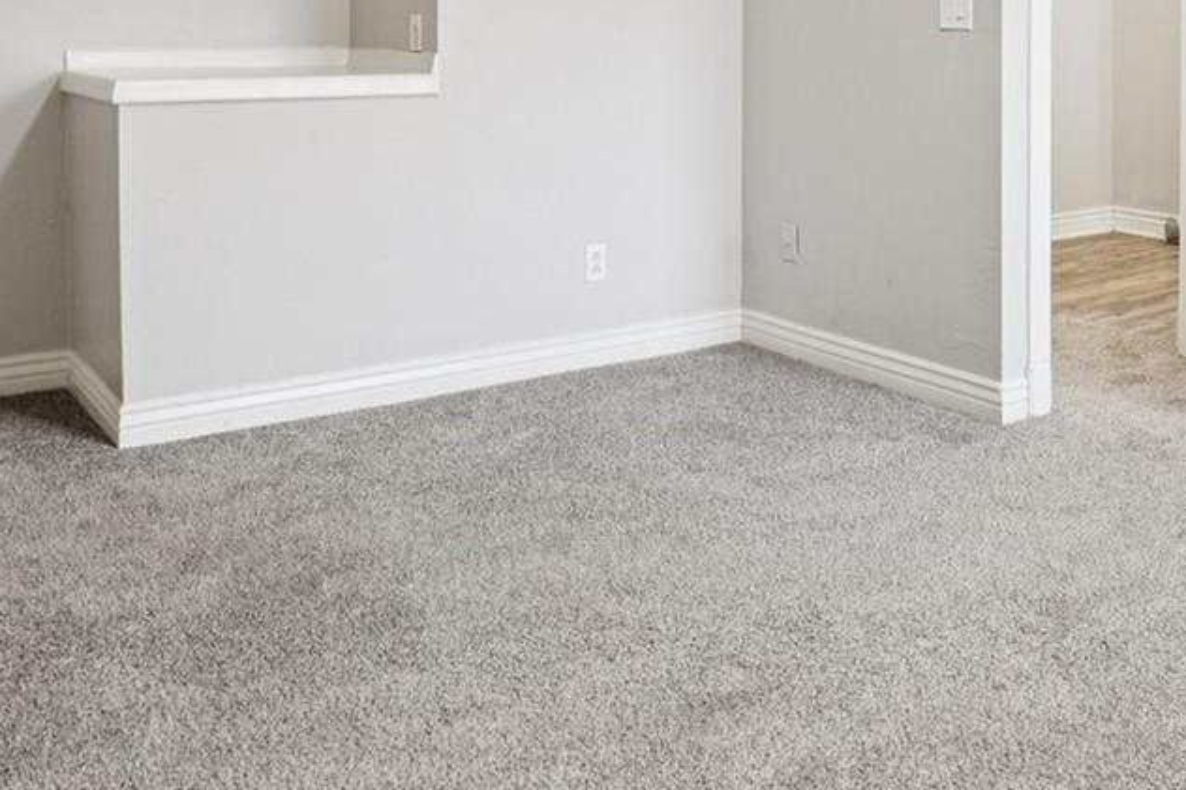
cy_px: 34
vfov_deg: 32.7
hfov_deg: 47.7
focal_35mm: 38
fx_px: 1251
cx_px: 959
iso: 400
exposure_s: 1/6
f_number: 8
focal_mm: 10
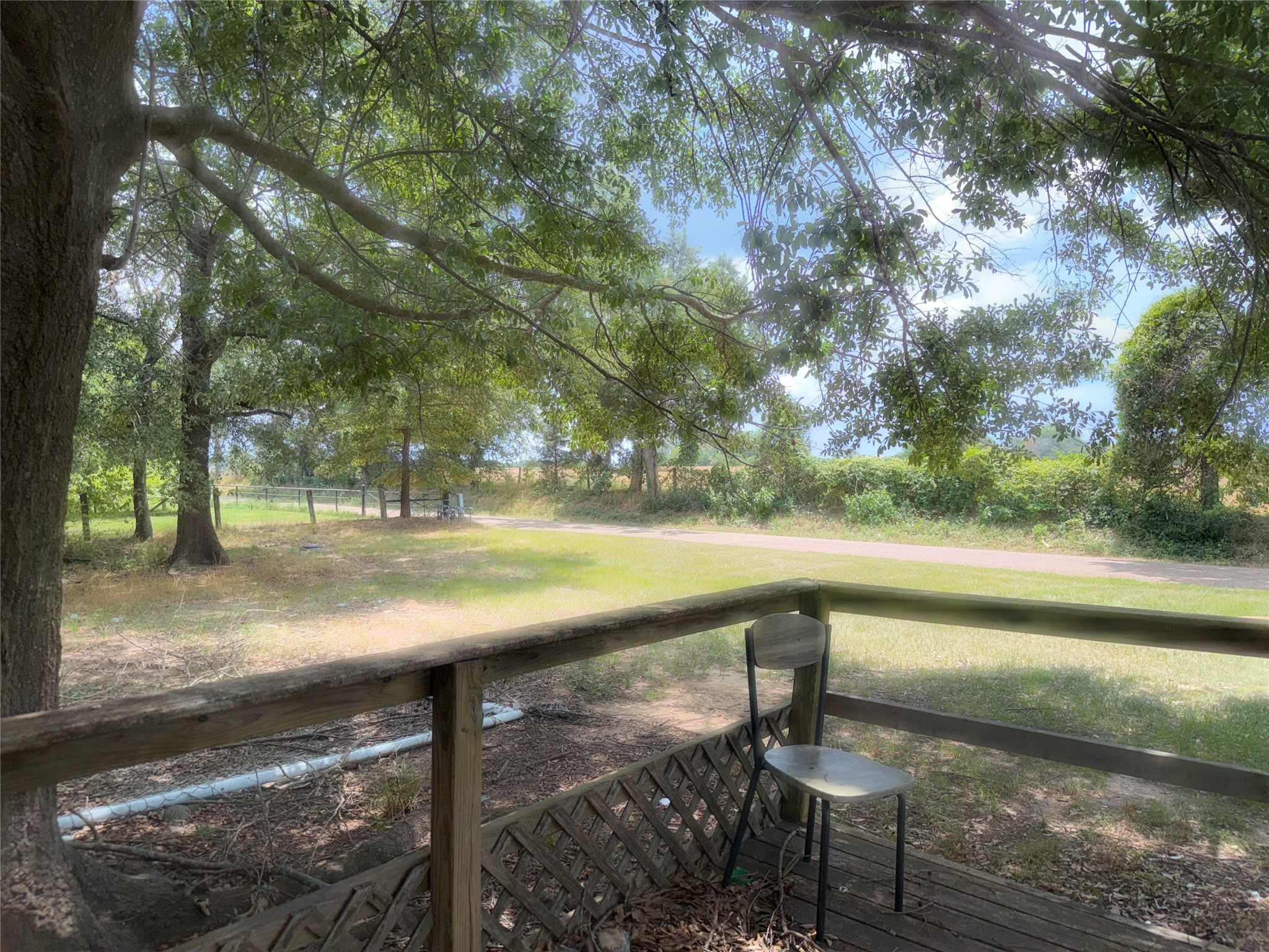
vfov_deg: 56.8
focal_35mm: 24
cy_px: 476
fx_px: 880
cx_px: 634
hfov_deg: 71.6
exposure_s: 1/1493
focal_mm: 6.76
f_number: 1.78
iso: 64
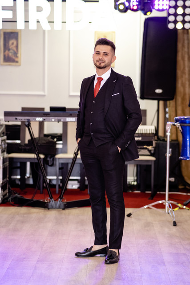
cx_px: 95
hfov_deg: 10.7
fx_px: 1013
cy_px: 142
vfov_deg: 16.0
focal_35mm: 128
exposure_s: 1/200
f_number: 2
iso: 1000
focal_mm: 85
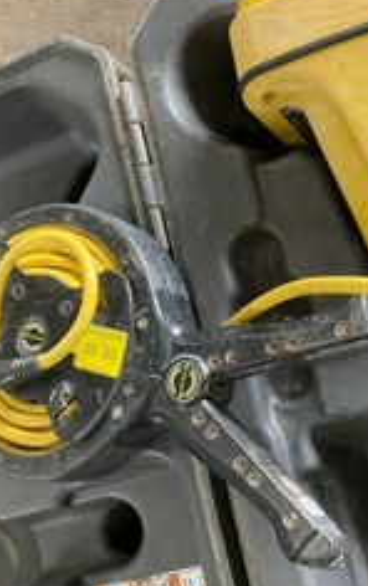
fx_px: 832
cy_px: 340
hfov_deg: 24.9
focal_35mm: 52
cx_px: 224
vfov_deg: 38.7
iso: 125
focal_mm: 3
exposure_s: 1/60
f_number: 1.8
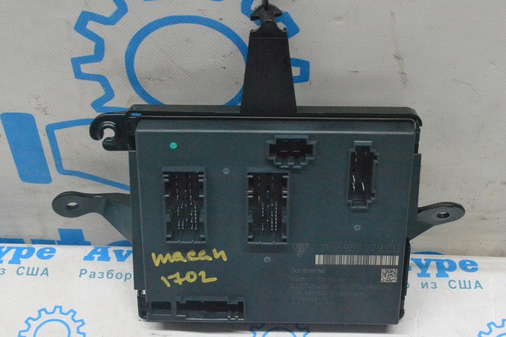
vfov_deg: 25.1
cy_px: 168
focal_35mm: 54
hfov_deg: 36.9
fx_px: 759
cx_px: 253
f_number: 10
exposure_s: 1/160
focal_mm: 36
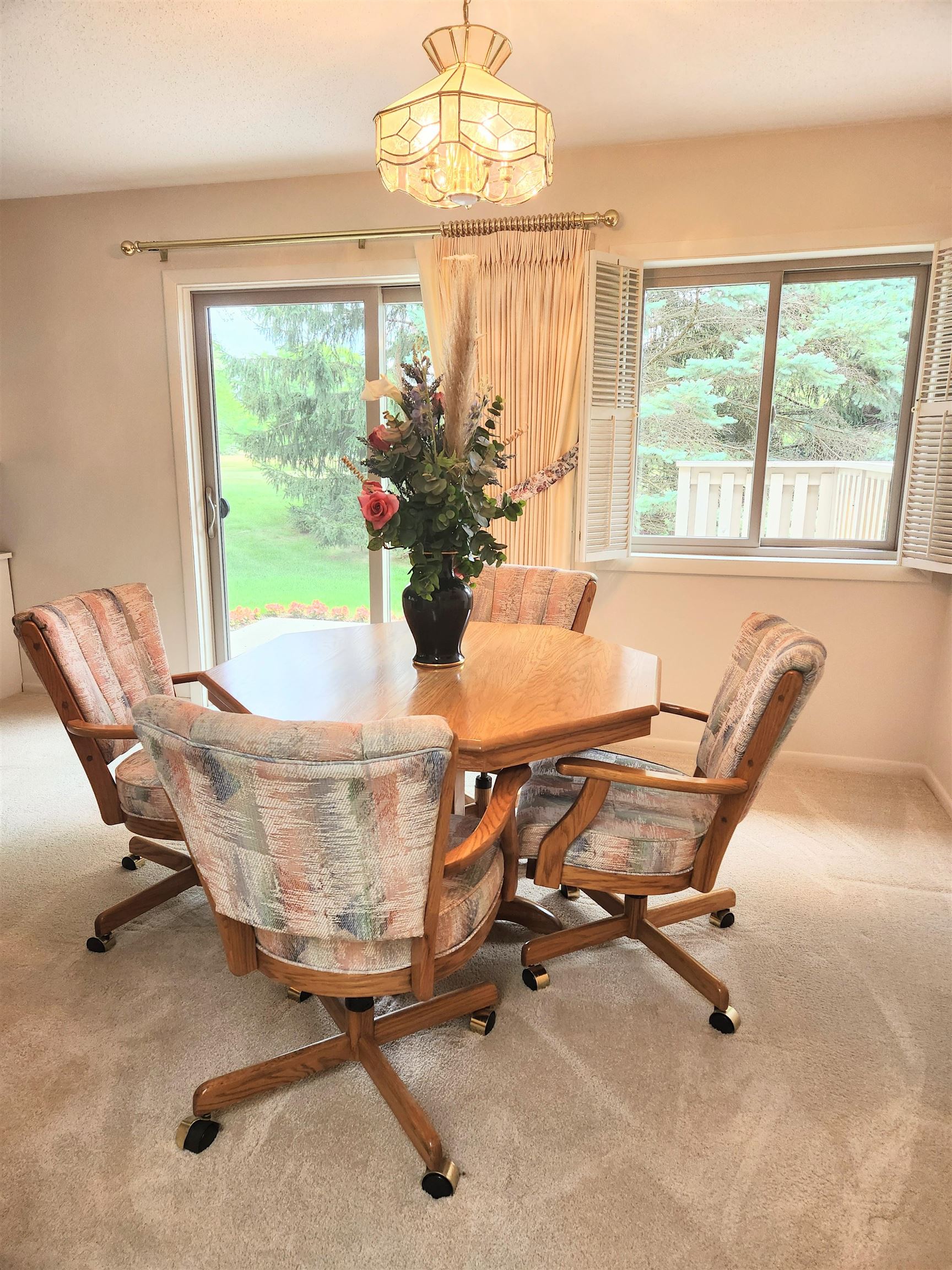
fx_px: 843
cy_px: 635
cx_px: 476
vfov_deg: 73.9
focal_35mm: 23
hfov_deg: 58.9
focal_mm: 5.4
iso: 160
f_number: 1.8
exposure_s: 1/180
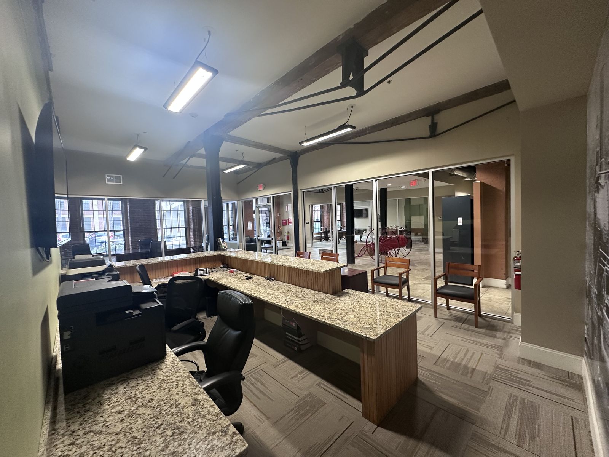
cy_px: 228
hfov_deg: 102.1
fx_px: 246
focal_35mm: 14
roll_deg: +2.2
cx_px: 304
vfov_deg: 85.7
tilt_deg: -2.6
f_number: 2.2
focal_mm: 2.22
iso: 200
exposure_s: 1/60
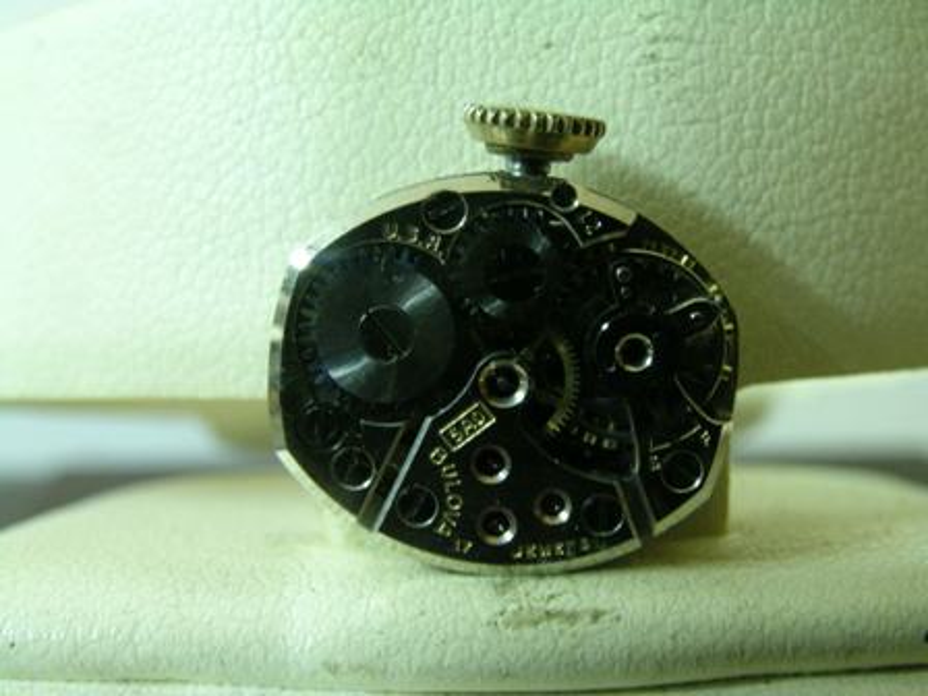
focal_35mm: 42
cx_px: 464
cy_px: 348
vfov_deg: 34.3
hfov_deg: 44.8
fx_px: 1126
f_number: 5.7
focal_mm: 8.7
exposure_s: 1/2.3
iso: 200
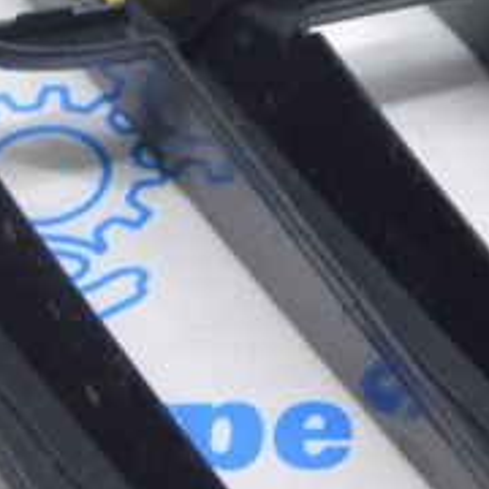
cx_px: 538
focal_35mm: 203
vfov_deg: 8.6
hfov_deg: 8.6
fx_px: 3244
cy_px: 115
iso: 400
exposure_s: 1/20
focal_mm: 28
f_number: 5.6
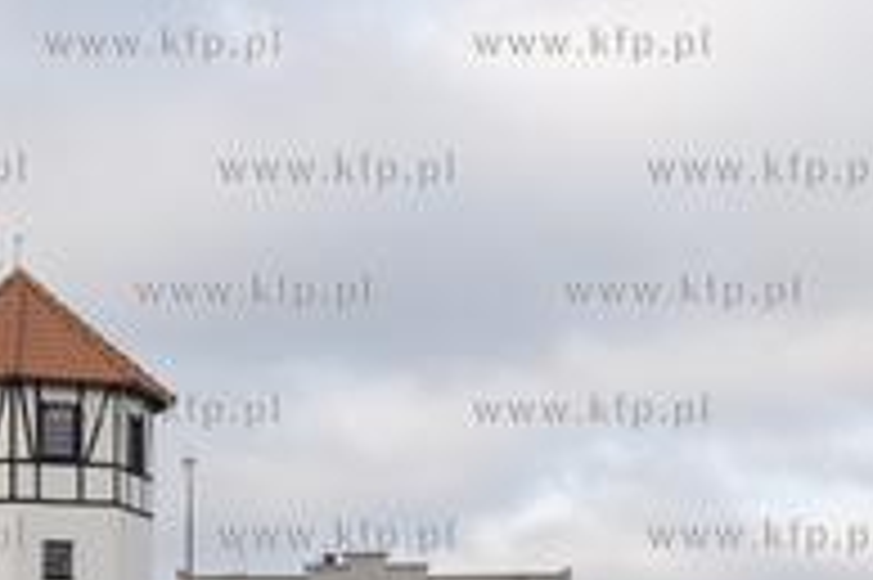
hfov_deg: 20.2
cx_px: 68
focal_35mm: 99
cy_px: 596
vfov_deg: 13.6
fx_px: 2399
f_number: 4
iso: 400
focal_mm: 48
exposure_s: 1/1600
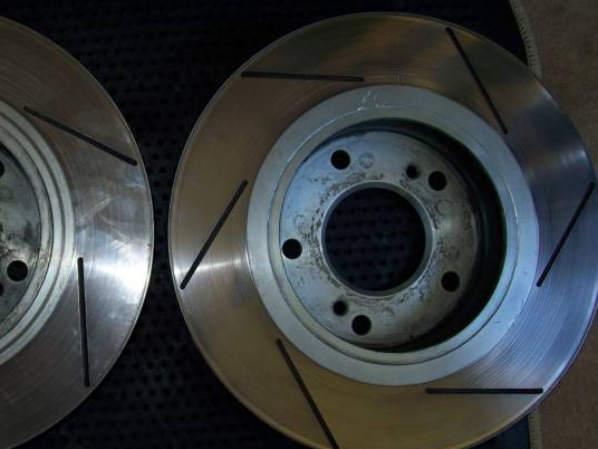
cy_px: 246
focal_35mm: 55
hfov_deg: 34.2
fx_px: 950
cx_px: 152
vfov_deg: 26.5
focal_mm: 6
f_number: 2.7
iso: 80
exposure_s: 1/64
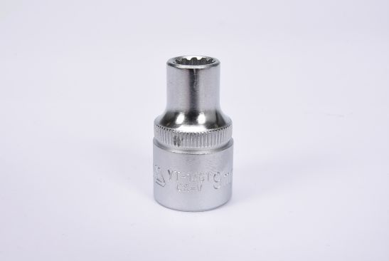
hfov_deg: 27.0
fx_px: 811
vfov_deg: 18.2
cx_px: 194
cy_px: 130
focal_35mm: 75
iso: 250
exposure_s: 1/125
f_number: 18
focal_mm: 50
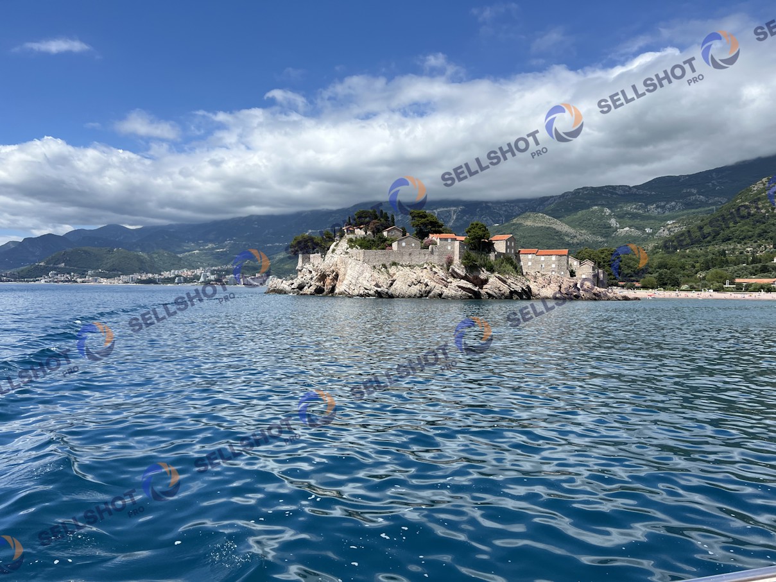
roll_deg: -0.3
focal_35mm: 26
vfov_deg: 53.1
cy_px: 291
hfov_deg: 67.3
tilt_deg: +0.1
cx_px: 388
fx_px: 583
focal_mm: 5.7
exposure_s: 1/5587
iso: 50
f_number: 1.5
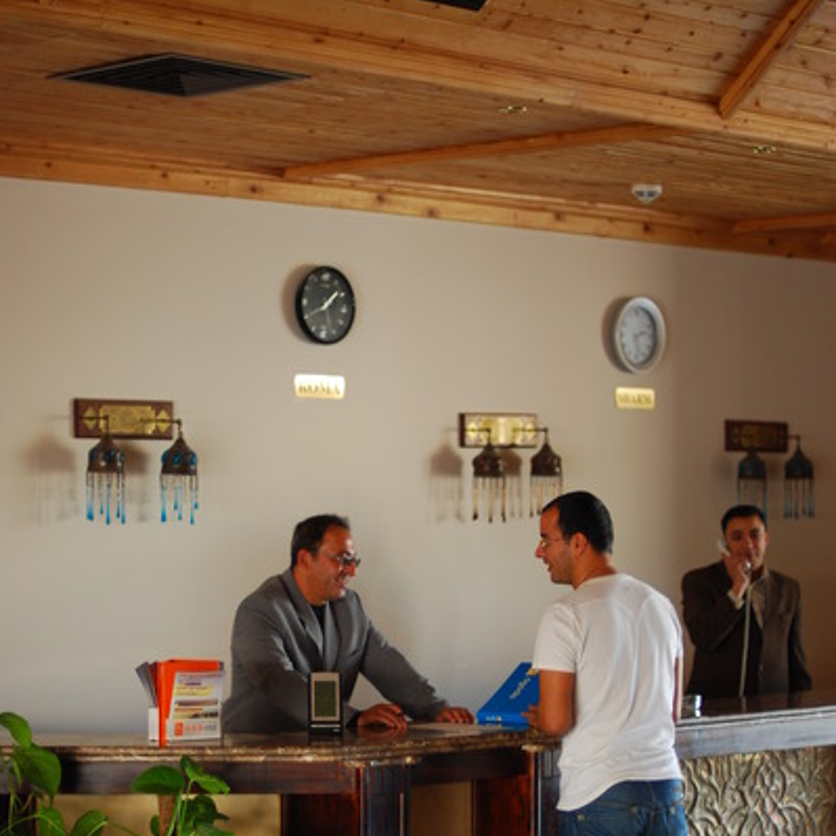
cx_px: 419
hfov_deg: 18.1
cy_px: 587
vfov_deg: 18.0
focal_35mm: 96
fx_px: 2623
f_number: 1.4
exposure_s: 1/160
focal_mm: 50
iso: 160
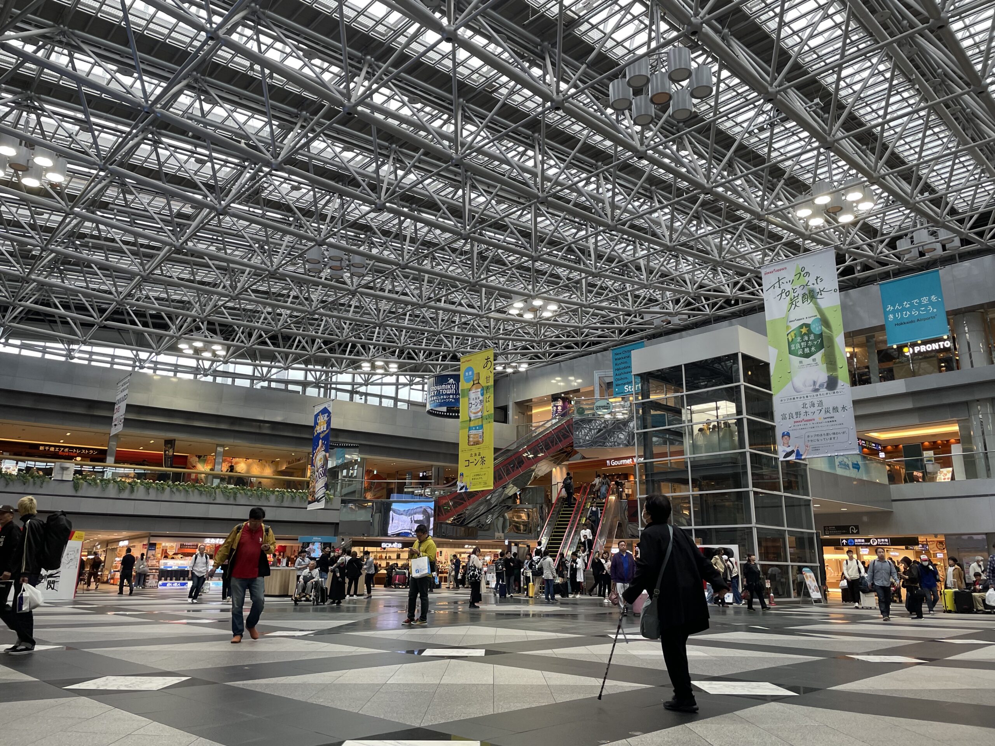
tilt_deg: +14.8
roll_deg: -0.3
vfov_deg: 53.1
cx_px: 498
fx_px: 747
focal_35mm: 26
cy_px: 373
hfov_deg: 67.3
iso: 80
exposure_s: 1/100
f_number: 1.6
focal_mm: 4.2
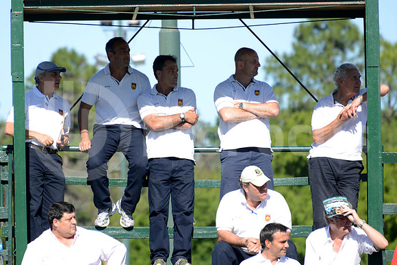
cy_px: 132
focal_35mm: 300
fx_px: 3309
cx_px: 198
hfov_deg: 6.9
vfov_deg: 4.6
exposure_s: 1/500
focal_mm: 300
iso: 250
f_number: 5.6
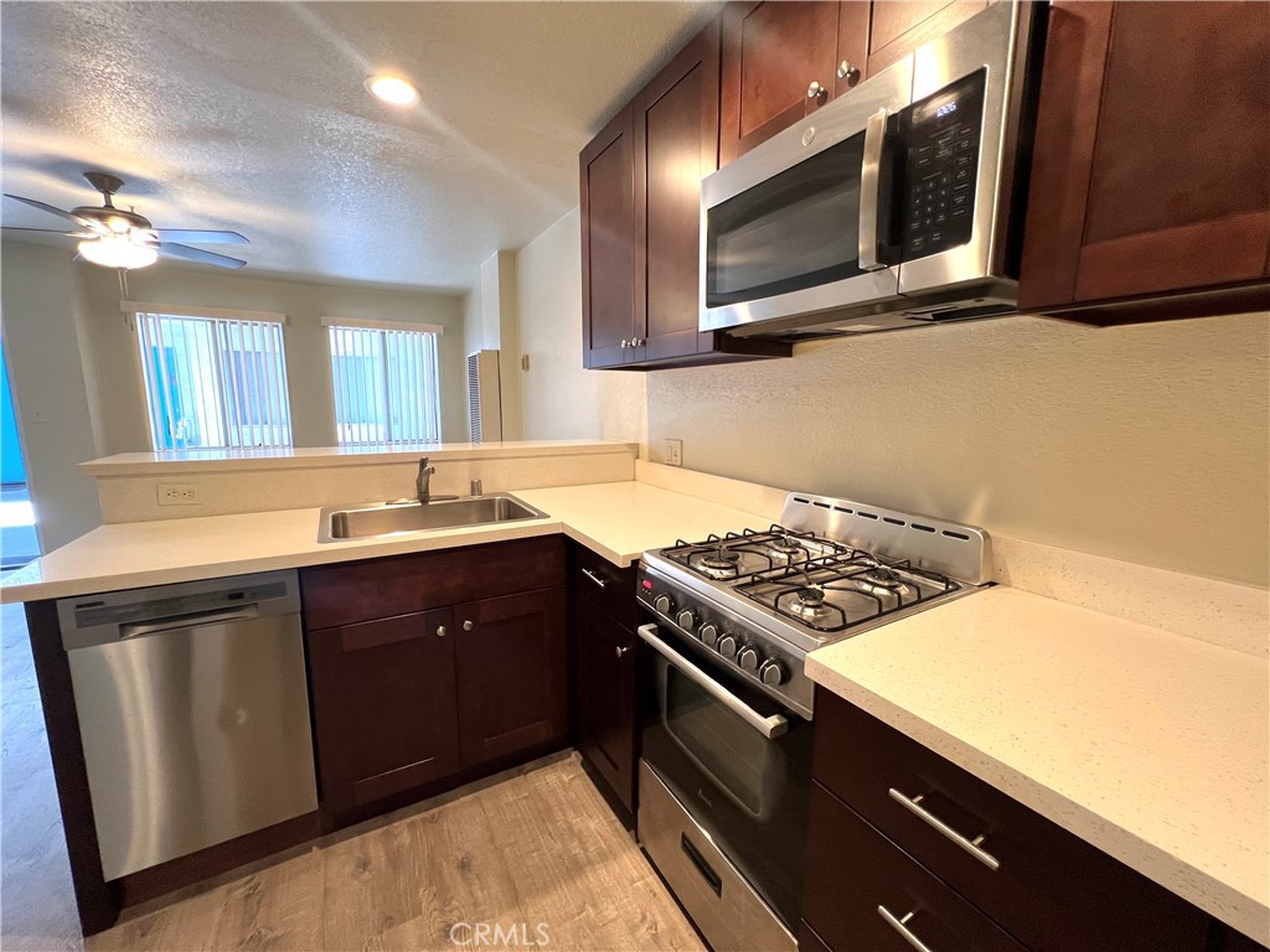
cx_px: 635
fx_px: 477
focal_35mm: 13
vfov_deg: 89.9
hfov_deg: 106.2
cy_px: 476
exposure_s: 1/60
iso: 200
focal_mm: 1.57
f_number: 1.8
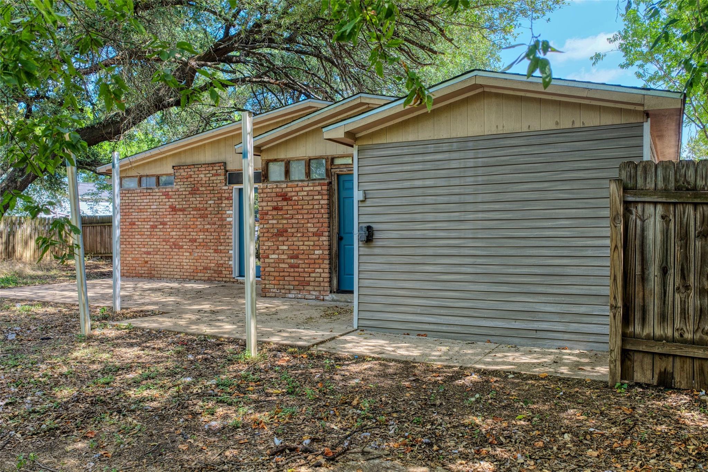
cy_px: 236
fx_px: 551
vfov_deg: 46.4
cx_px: 354
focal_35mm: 28
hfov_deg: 65.5
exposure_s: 1/60
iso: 100
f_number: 2.8
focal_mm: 14.4
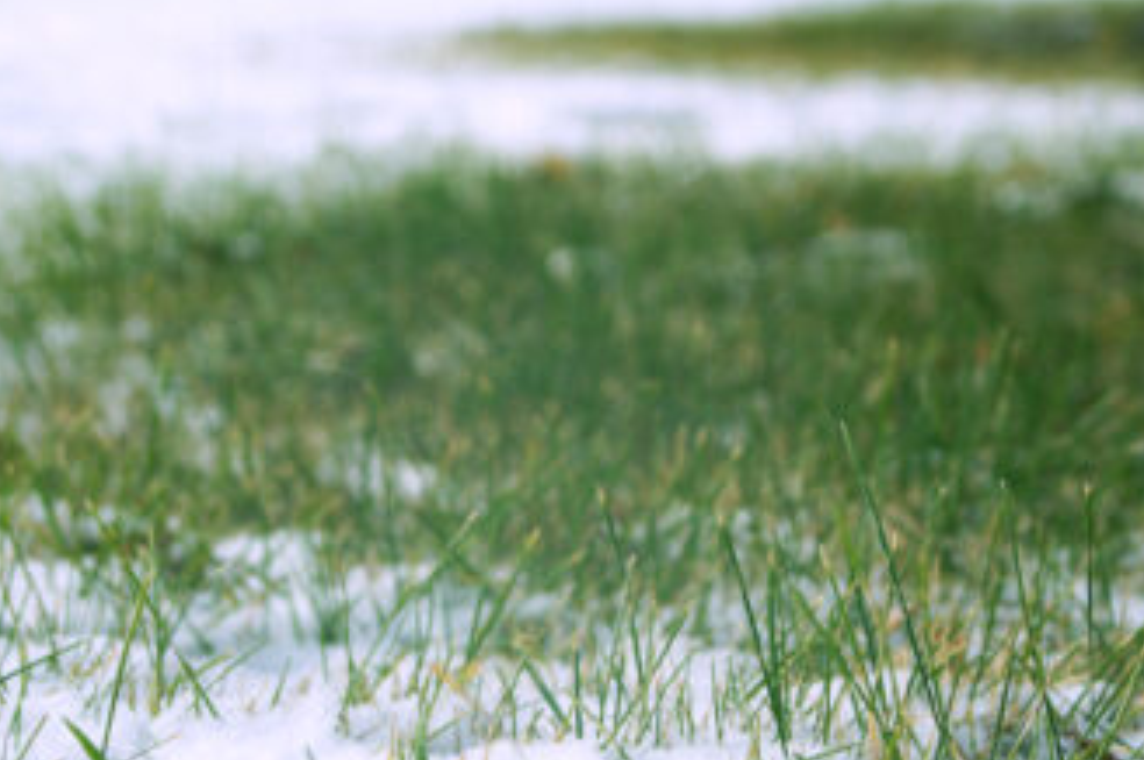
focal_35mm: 106
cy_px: 601
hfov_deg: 19.3
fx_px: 3365
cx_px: 551
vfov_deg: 12.8
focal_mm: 40
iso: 100
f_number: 5.6
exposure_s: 1/200
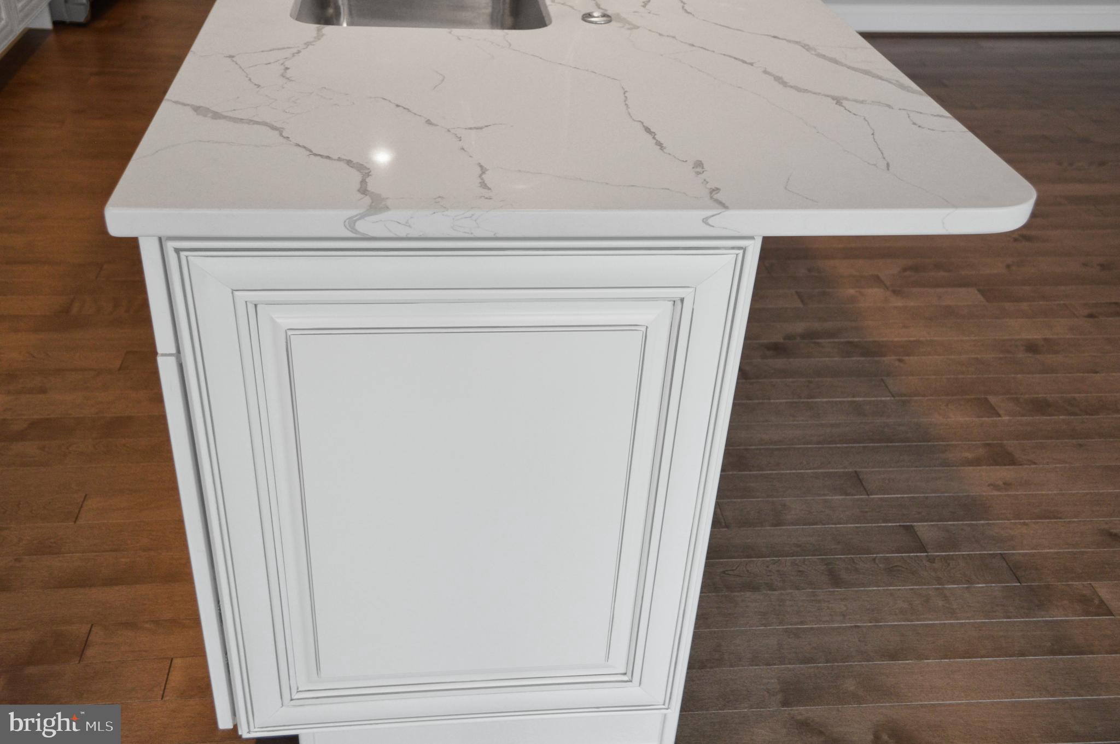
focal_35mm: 33
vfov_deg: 39.9
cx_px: 560
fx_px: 1026
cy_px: 372
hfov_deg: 57.3
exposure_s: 1/80
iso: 400
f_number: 4.5
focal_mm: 22
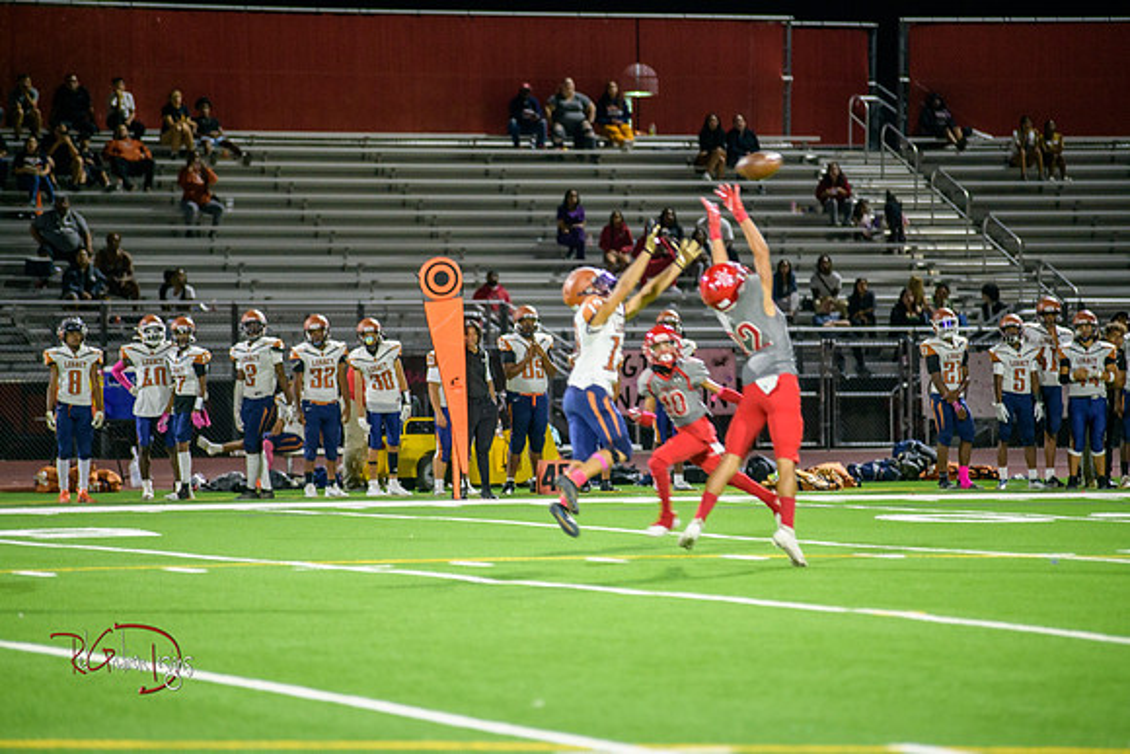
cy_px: 377
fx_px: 6279
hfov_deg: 10.3
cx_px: 565
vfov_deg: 6.9
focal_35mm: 200
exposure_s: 1/250
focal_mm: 200
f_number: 2.8
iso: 1600
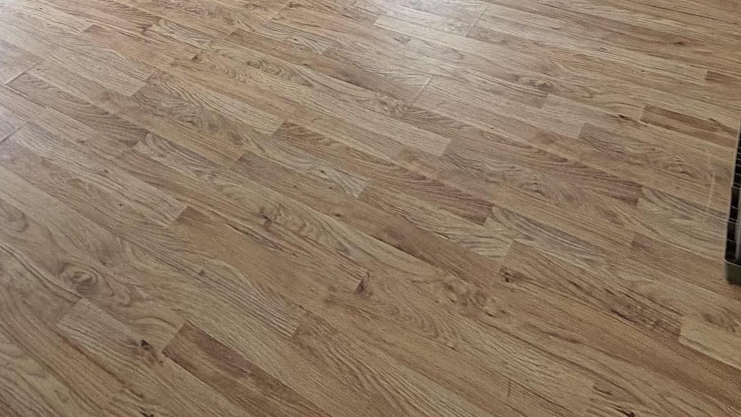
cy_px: -224
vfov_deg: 23.6
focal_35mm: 39
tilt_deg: -13.6
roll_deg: +6.2
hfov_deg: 50.6
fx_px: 766
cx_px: 243
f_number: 2.2
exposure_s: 1/60
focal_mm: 2.22
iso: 320
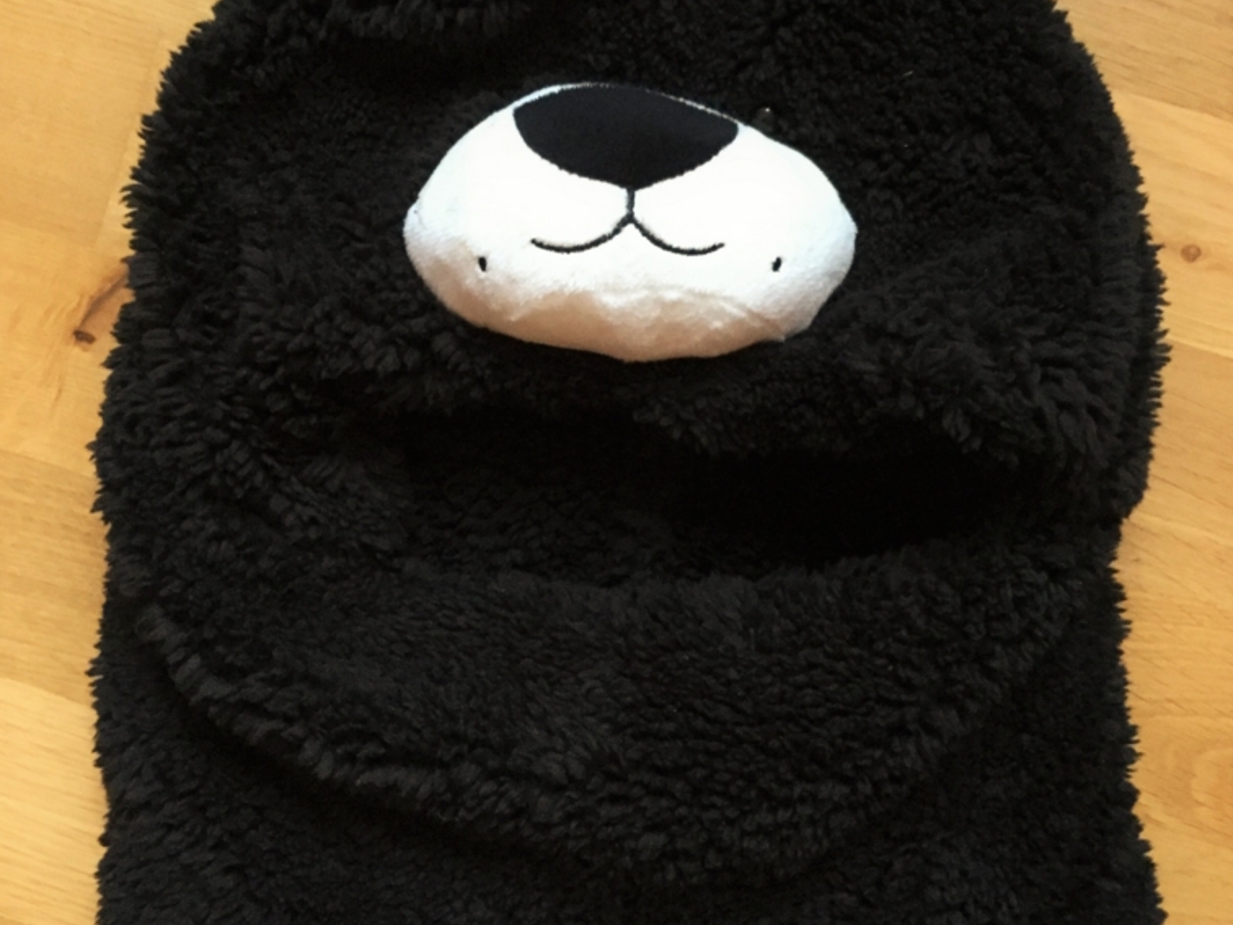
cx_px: 608
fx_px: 1496
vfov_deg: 34.2
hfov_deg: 44.8
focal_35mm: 42
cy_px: 357
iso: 320
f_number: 2.4
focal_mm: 3.3
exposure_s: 1/17
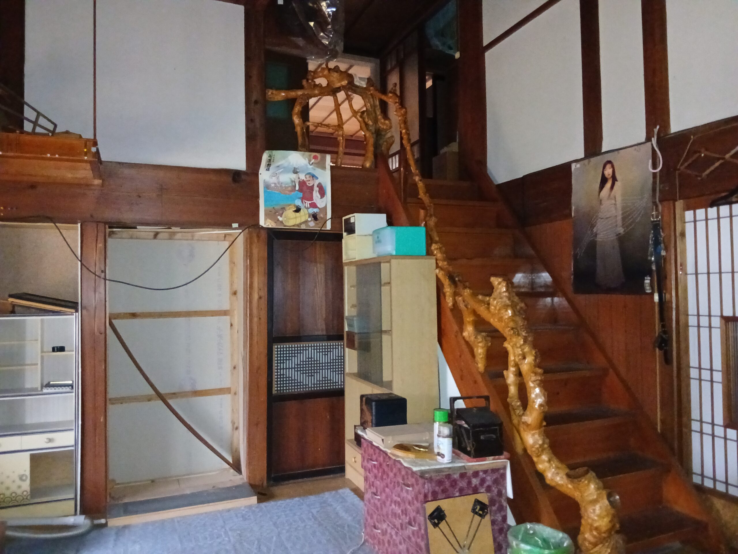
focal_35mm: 26
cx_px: 369
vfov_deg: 53.1
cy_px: 277
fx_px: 554
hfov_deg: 67.3
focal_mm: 3.86
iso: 1250
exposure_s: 1/14.3
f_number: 1.8
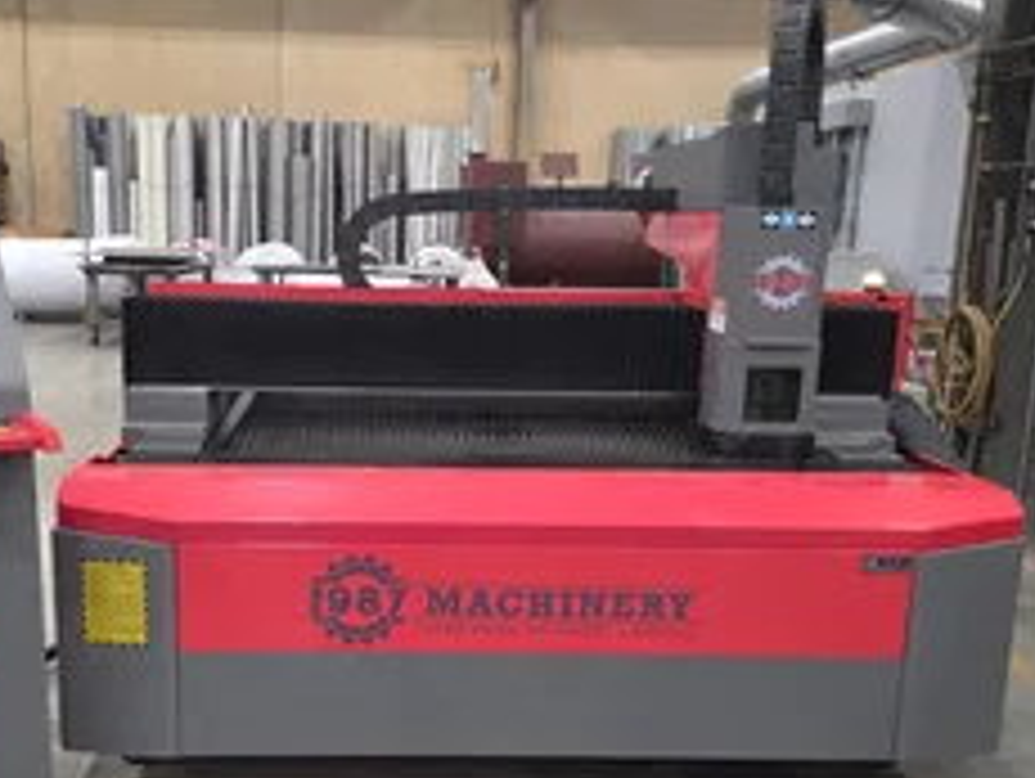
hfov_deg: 46.4
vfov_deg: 35.8
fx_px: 1197
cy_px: 490
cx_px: 400
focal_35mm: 40
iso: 500
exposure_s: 1/120
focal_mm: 6.3
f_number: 1.7
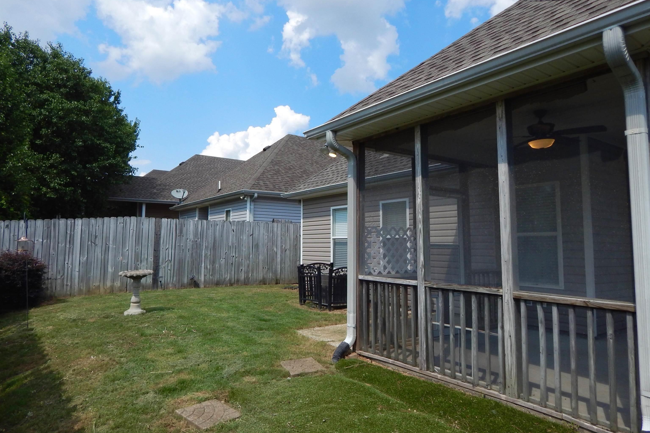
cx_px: 326
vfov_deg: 53.1
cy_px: 211
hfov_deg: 73.7
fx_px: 433
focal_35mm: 24
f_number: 3
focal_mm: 4
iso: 125
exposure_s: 1/1500
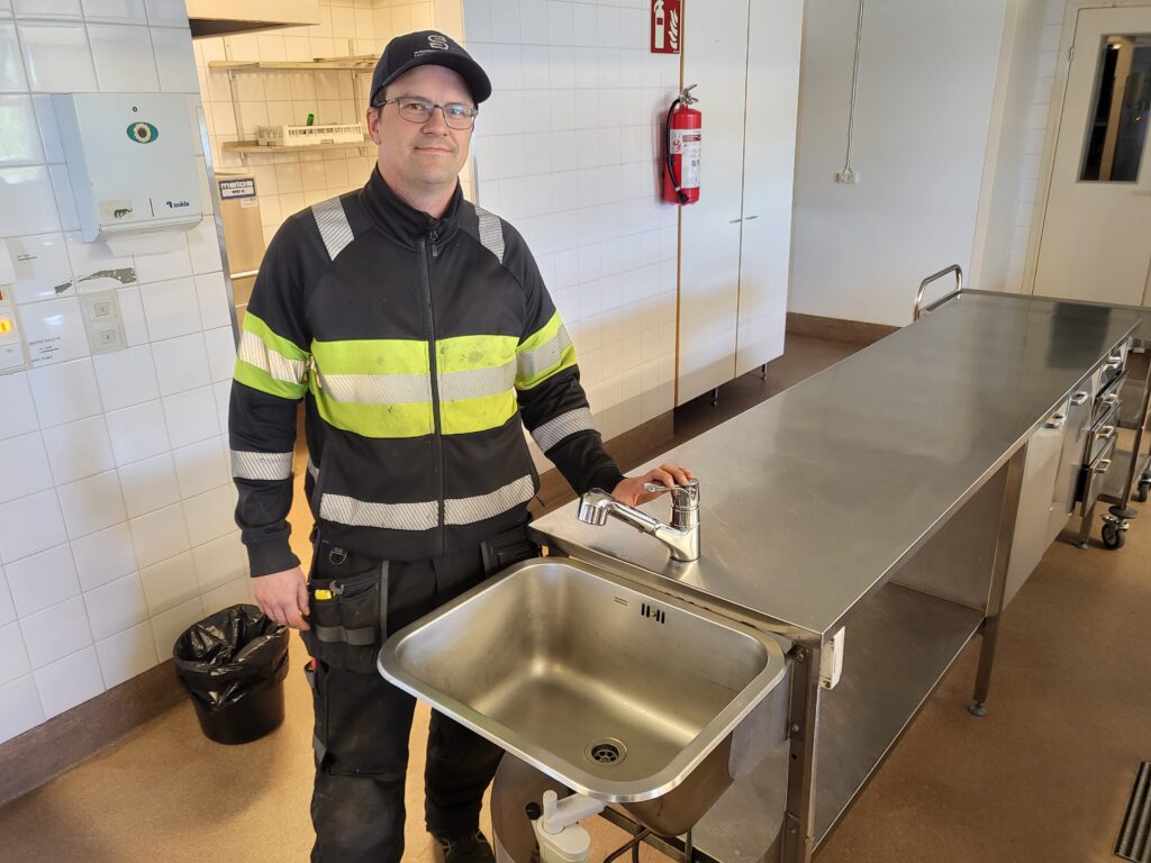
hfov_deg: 67.3
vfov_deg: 53.1
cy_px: 432
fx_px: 865
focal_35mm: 26
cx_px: 576
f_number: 1.8
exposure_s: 1/50
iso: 400
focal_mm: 4.25
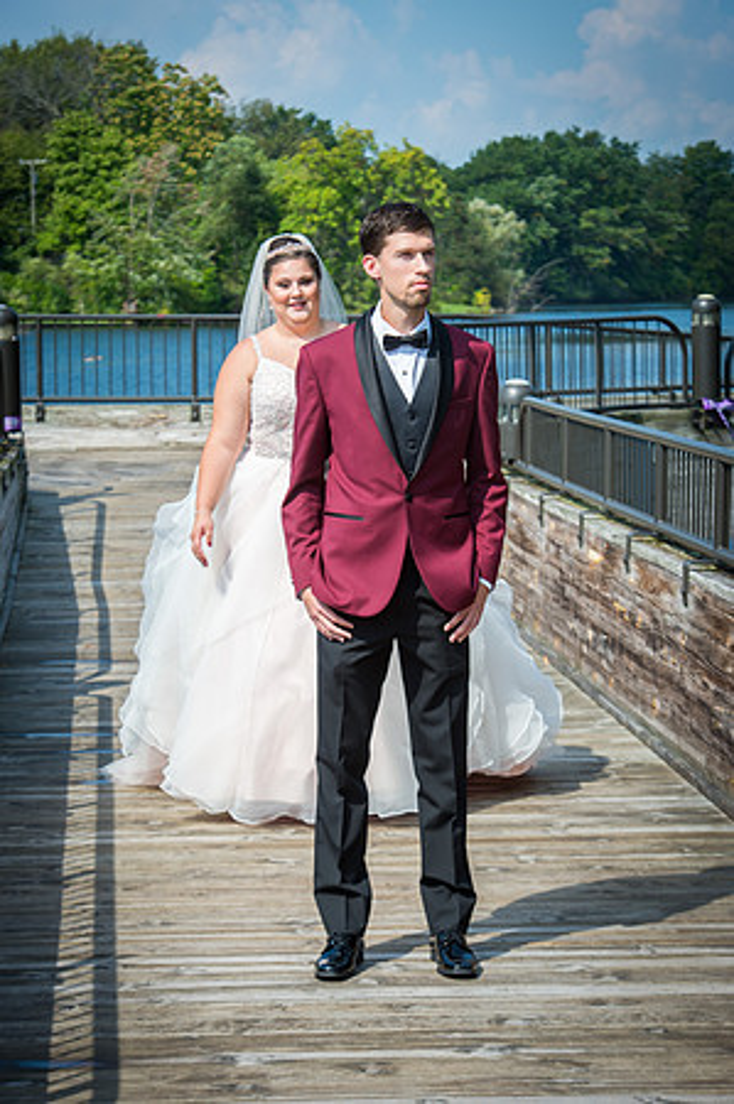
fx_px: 3372
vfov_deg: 18.6
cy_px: 552
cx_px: 367
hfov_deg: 12.4
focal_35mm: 110
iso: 100
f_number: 9.5
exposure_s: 1/180
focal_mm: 110
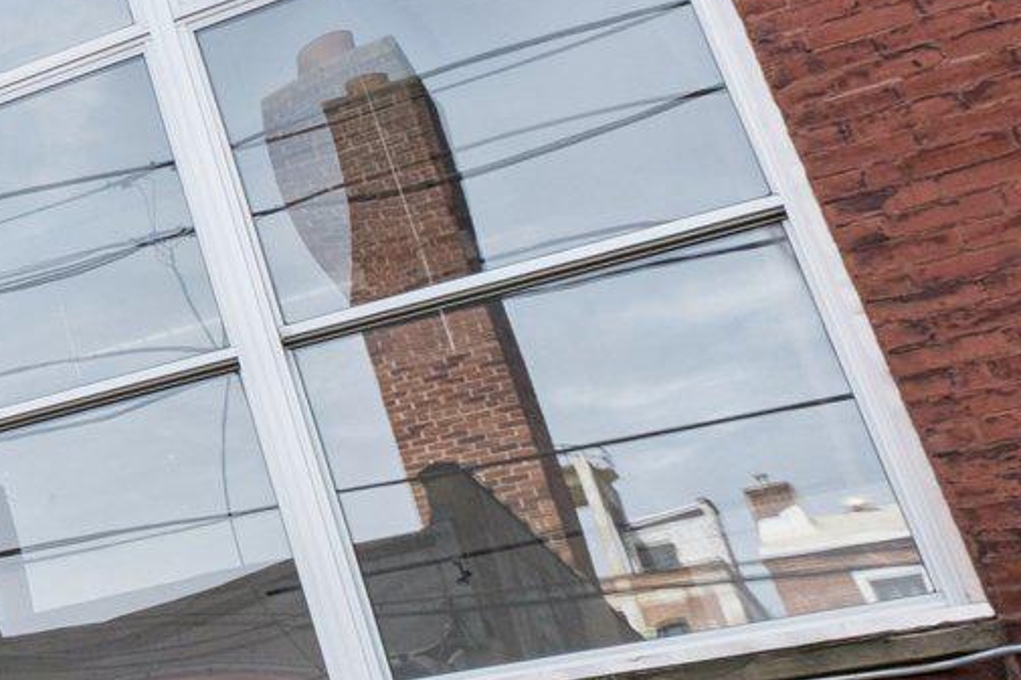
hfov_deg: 19.0
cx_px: -985
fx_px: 1956
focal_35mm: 69
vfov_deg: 19.7
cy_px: 315
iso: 250
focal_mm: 11
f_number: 8
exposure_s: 1/180
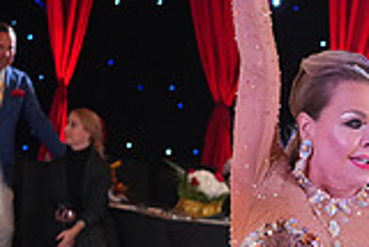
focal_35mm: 253
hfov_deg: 7.9
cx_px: 632
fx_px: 2596
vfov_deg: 5.4
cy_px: 444
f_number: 4.5
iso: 3200
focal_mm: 70
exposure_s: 1/250
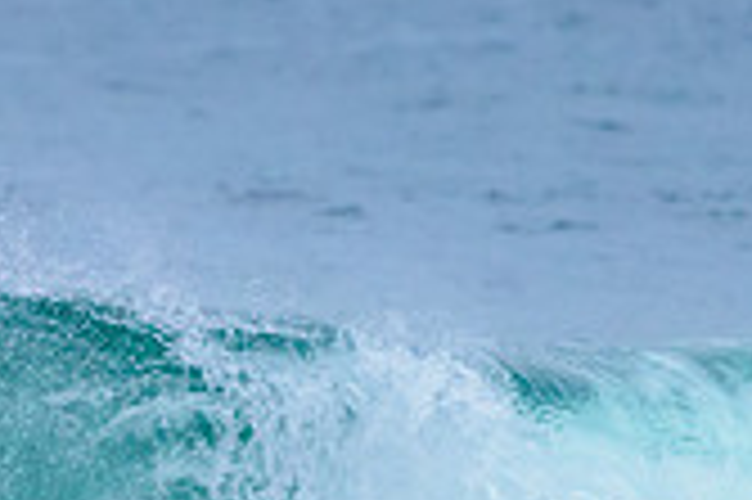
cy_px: 554
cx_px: -87
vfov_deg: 0.6
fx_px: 44491
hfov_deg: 1.0
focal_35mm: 2132
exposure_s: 1/2000
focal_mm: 500
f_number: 5.6
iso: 2000
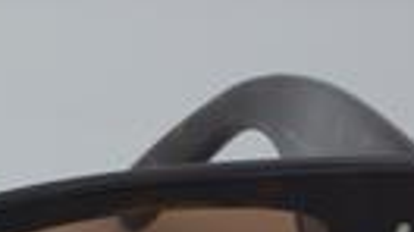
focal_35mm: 262
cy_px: 285
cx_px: -169
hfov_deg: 8.1
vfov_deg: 4.6
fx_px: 2869
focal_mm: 55
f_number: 32
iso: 100
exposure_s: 1/4
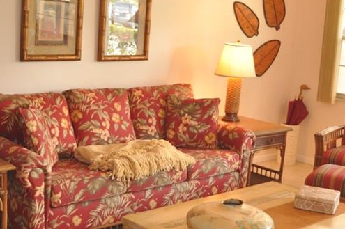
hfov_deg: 32.4
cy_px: 117
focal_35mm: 62
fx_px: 594
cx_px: 185
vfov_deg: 21.9
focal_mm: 20
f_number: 3.5
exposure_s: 1/60
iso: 800
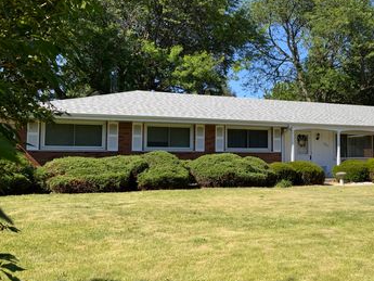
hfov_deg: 43.7
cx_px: 270
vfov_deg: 34.4
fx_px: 454
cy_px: 136
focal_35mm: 42
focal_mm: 3
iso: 16
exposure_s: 1/1121
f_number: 1.8
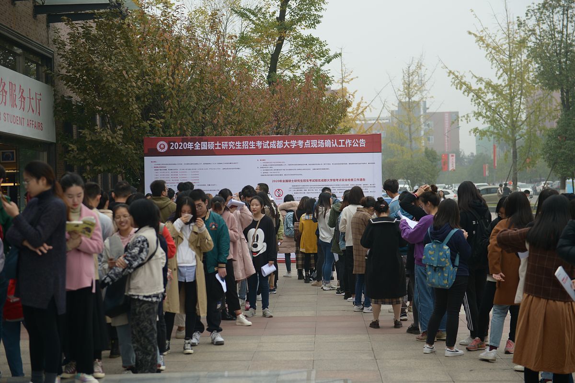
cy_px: 192
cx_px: 288
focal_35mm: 70
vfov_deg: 19.4
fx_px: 1118
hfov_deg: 28.9
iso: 180
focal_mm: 70
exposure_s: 1/200
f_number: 2.8
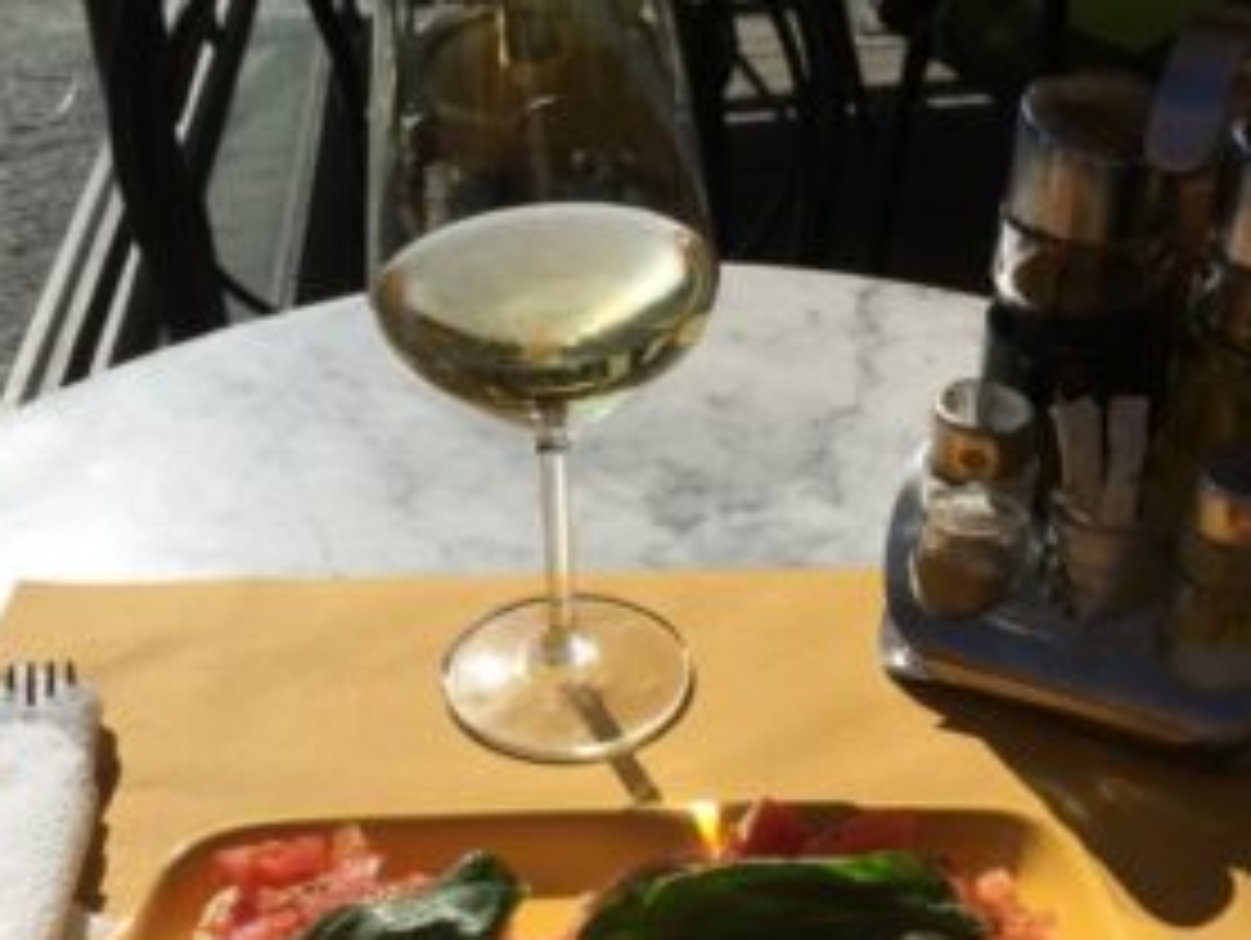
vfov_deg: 30.5
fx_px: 1700
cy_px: 675
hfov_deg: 40.4
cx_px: 608
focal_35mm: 47
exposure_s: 1/4274
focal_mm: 4.15
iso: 25
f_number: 2.2
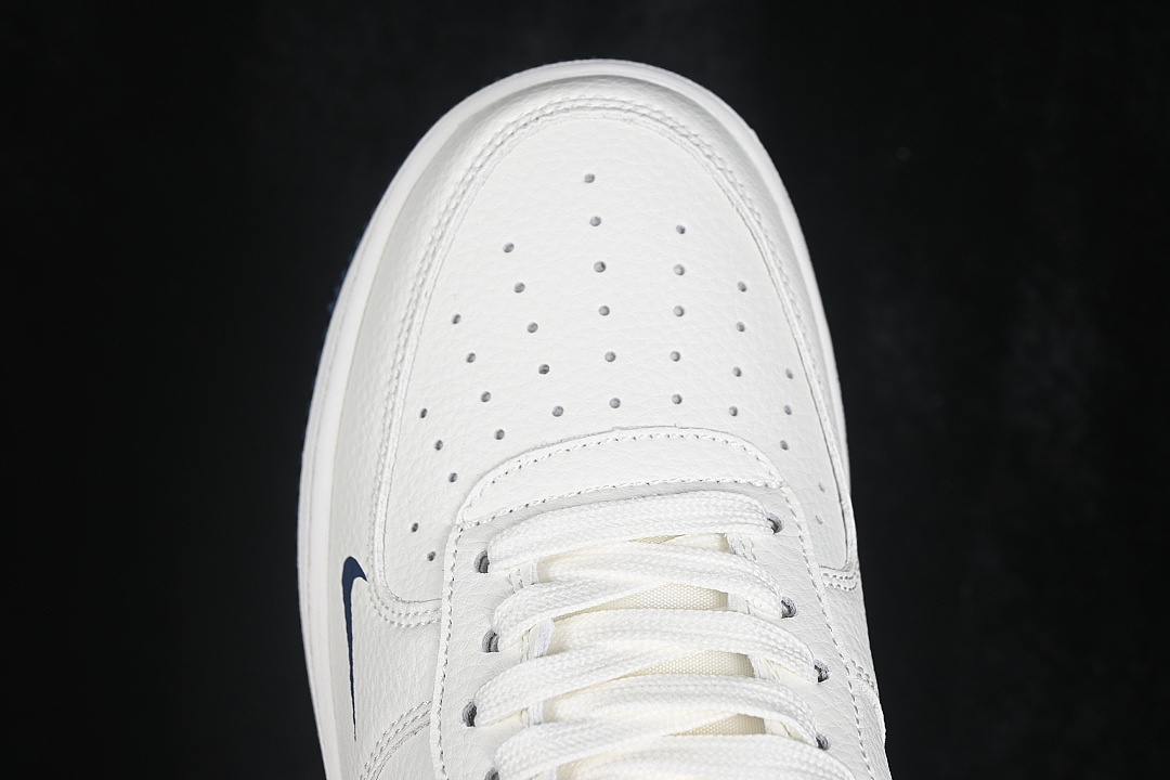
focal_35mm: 75
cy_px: 390
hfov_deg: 27.0
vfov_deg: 18.2
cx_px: 585
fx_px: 2437
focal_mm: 50
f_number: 7.1
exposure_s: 1/80
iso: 160
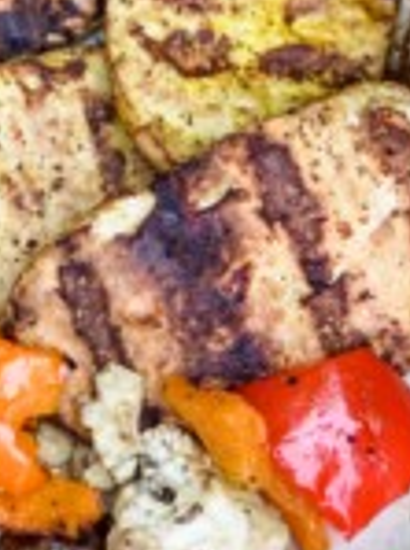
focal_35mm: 126
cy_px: 37
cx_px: 11
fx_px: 1998
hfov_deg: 11.6
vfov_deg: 15.5
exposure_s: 1/120
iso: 100
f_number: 2
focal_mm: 6
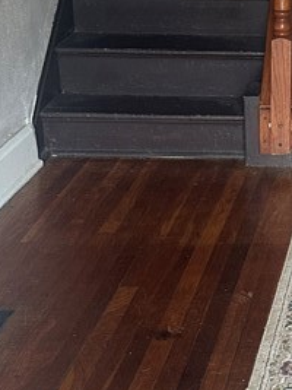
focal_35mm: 92
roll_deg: -0.3
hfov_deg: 15.4
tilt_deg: -12.5
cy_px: 13
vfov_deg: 20.7
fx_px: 1036
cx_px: 365
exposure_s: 1/120
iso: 200
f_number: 1.78
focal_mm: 6.86
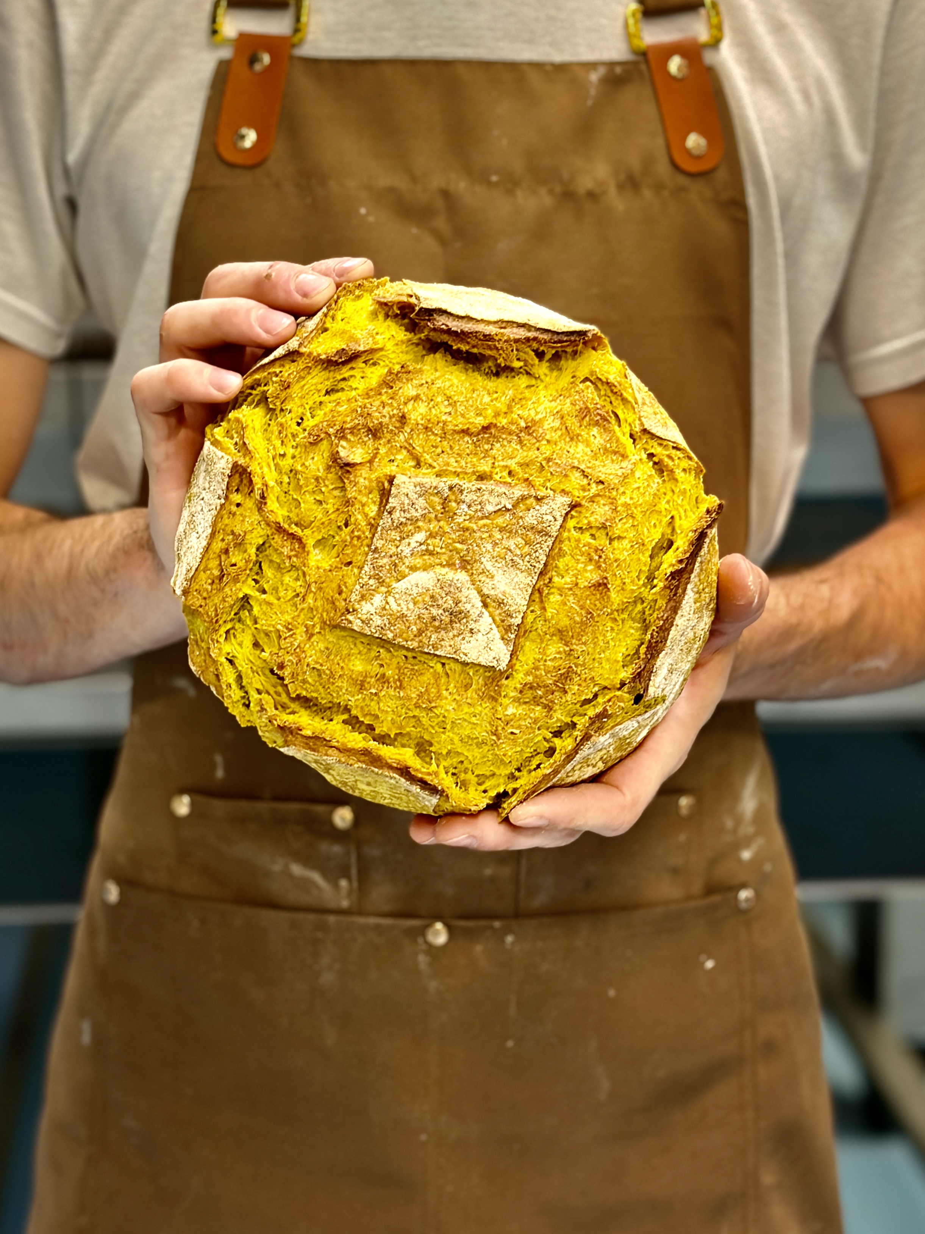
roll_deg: -0.2
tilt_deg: -12.4
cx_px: 462
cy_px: 617
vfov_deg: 36.8
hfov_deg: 28.0
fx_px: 1853
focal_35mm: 52
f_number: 1.6
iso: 160
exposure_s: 1/50
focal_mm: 5.96
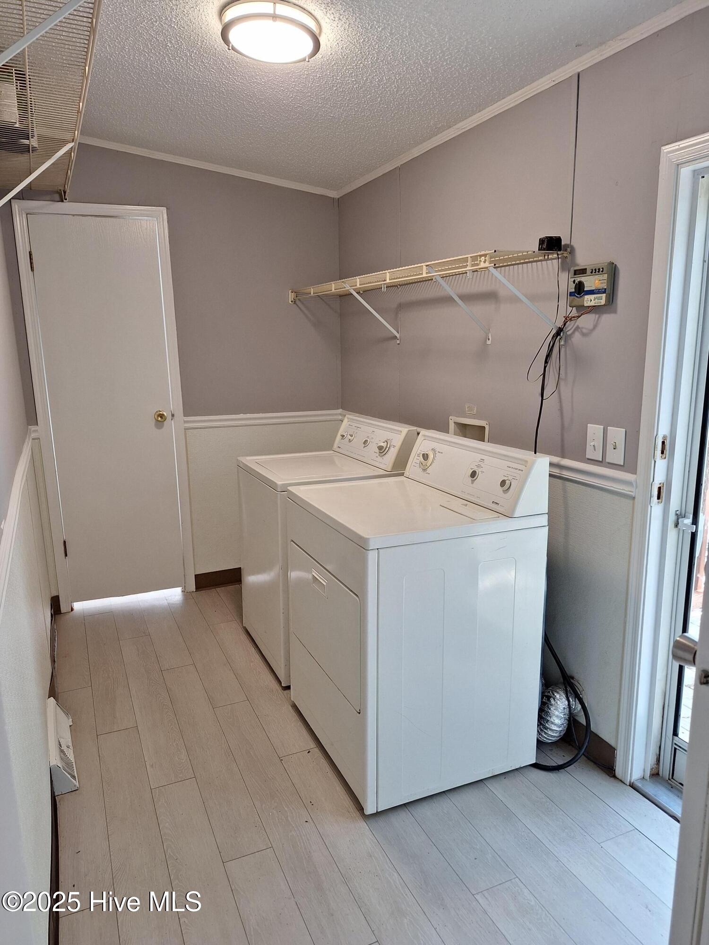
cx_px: 354
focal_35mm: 23
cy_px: 472
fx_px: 628
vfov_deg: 73.9
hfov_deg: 58.9
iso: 80
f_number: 1.8
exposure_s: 1/40
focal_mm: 5.54
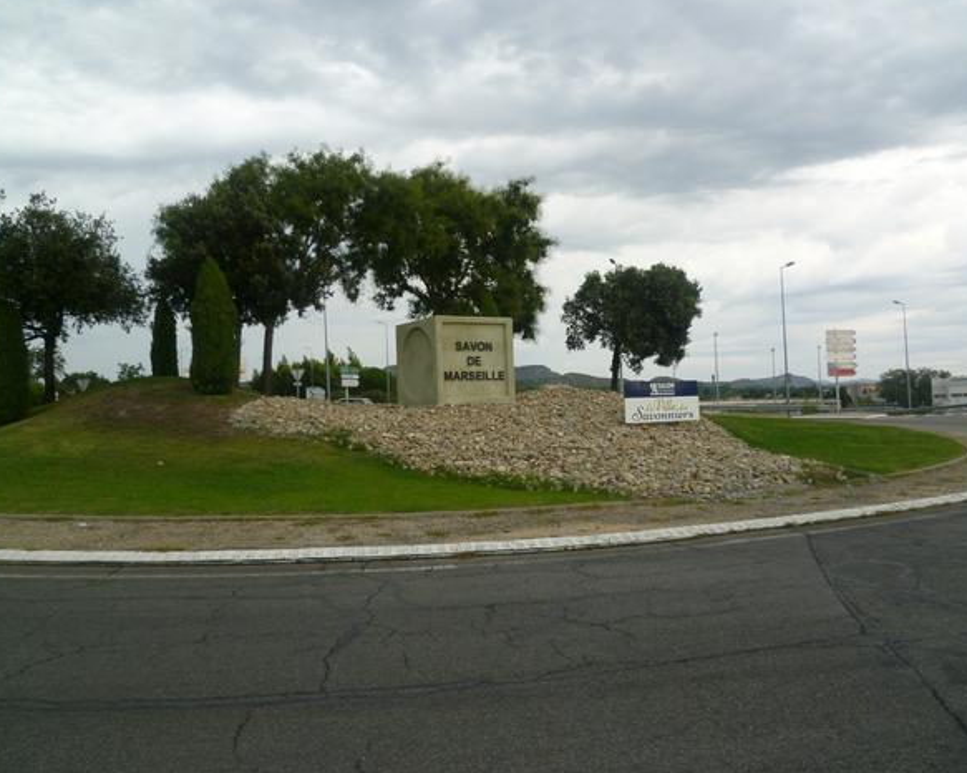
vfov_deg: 48.5
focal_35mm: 30
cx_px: 484
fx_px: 858
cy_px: 378
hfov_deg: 58.8
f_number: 2.8
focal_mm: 5
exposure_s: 1/30
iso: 80
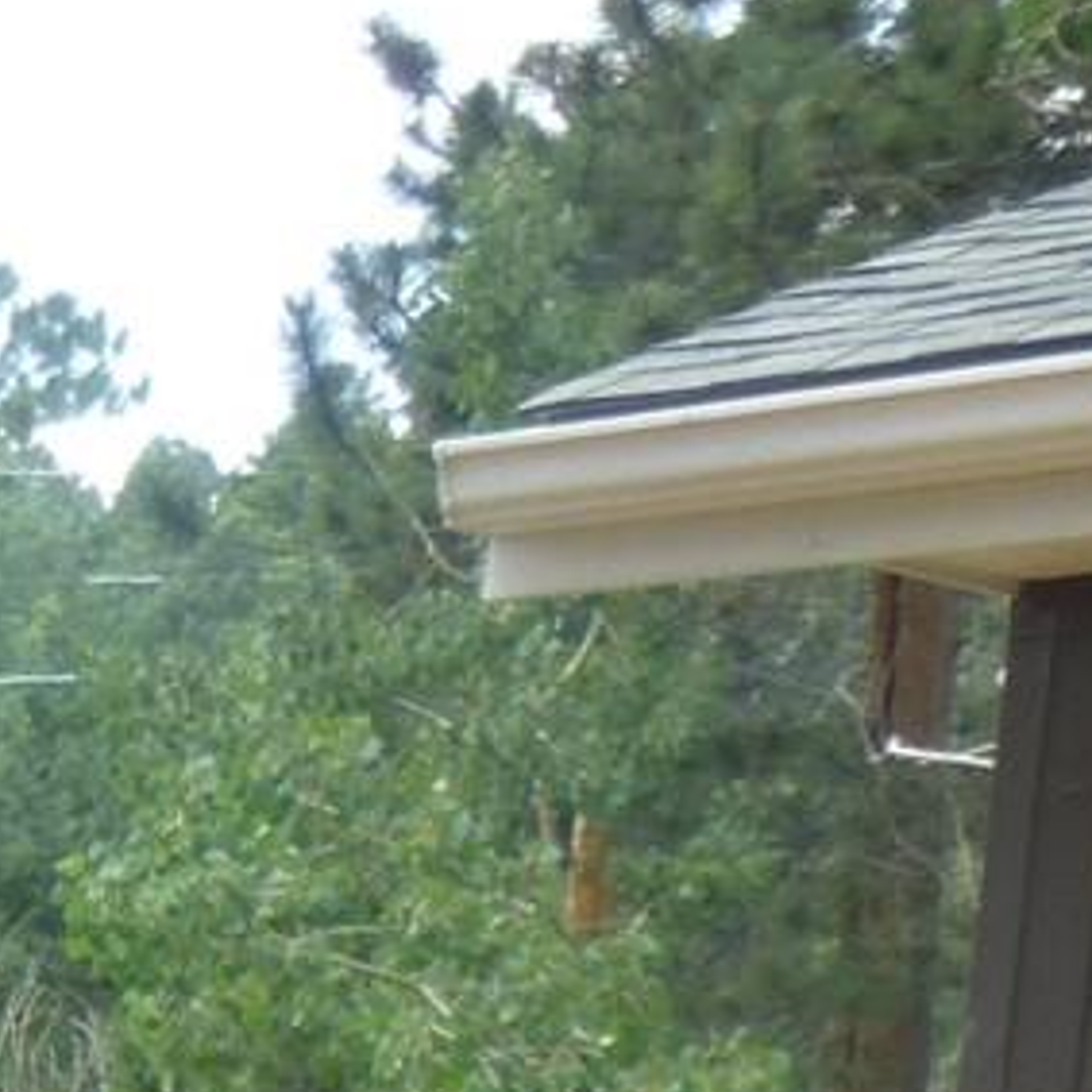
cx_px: -1883
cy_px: 2230
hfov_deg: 10.8
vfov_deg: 12.2
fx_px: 4461
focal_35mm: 125
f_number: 3.1
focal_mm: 4.5
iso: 100
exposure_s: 1/160
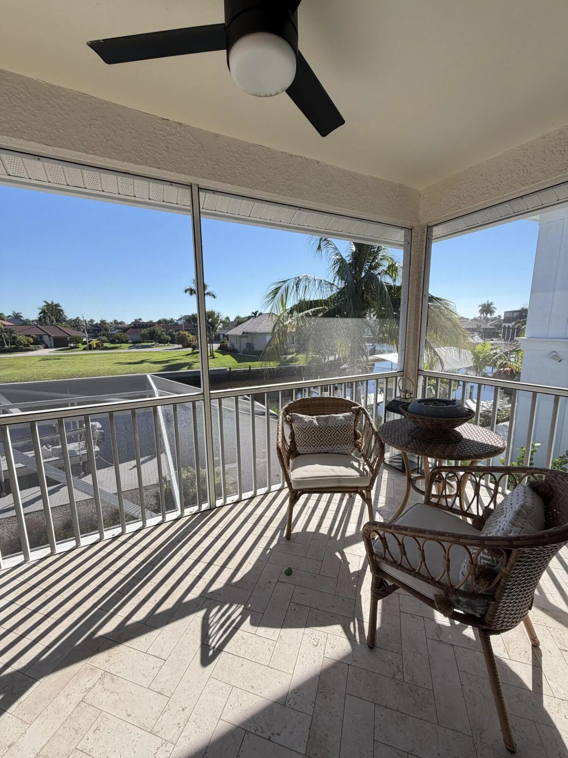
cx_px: 284
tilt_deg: -10.1
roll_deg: +1.1
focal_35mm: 14
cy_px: 379
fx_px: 306
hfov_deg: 85.7
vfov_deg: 102.1
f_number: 2.2
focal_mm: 2.22
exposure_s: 1/569
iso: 40
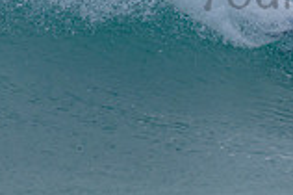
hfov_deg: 0.9
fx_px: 18334
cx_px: 280
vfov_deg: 0.6
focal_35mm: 2255
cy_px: -110
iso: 450
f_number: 5.6
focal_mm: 500
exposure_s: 1/2000
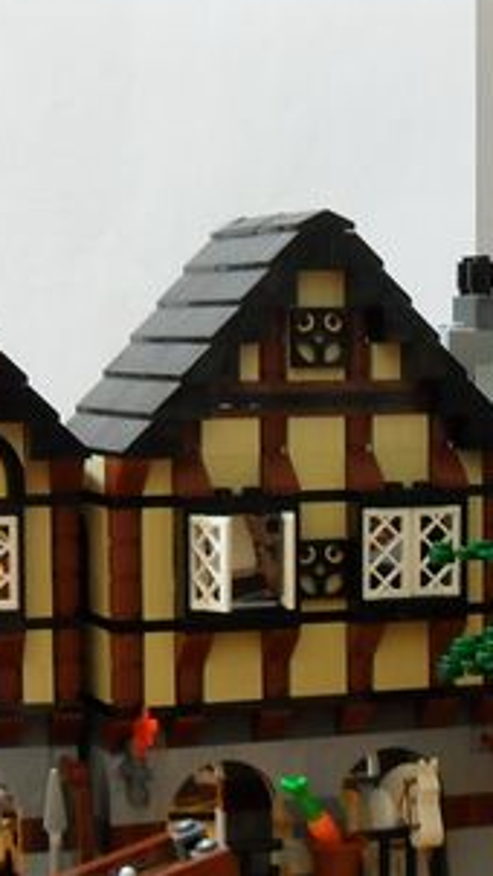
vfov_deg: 21.1
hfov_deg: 11.9
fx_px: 2346
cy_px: 595
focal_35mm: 101
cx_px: 423
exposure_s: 1/6
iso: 200
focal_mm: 6.2
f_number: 2.8
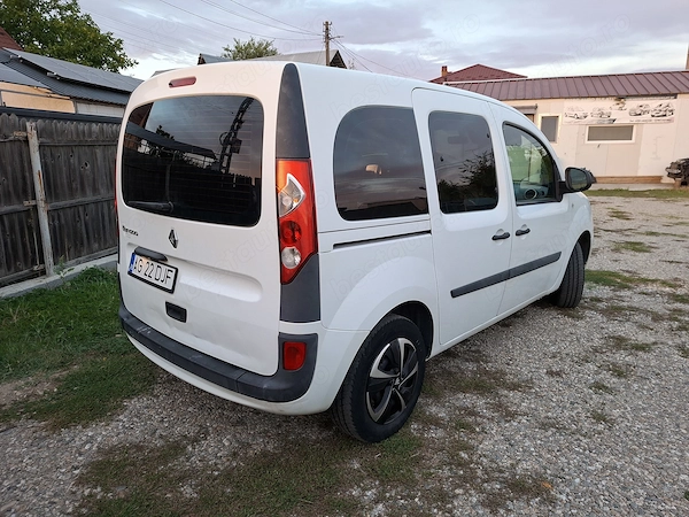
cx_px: 344
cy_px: 258
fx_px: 458
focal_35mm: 23
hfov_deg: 73.9
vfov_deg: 58.9
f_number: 1.8
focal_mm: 5.54
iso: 200
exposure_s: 1/100
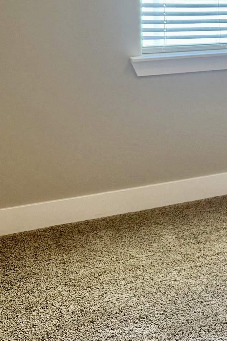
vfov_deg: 27.7
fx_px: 662
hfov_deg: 16.7
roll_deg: -0.9
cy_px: 32
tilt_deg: -6.7
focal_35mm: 70
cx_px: 388
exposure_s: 1/240
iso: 160
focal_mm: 6.76
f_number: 1.78
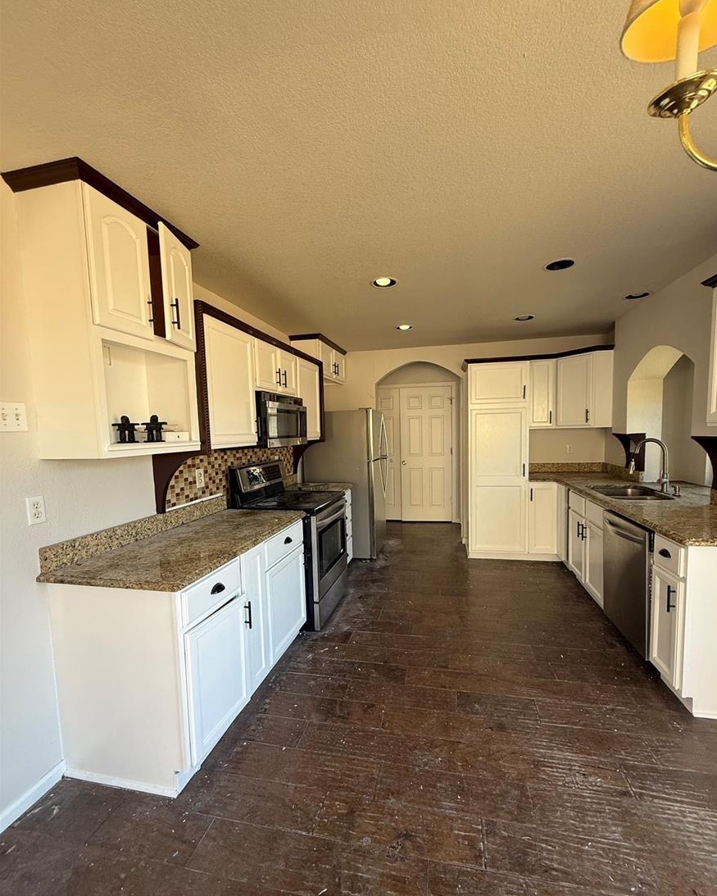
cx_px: 368
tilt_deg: -5.2
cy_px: 469
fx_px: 398
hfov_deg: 84.0
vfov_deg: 96.7
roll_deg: +0.3
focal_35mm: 15
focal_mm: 2.22
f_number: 2.2
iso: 125
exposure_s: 1/99
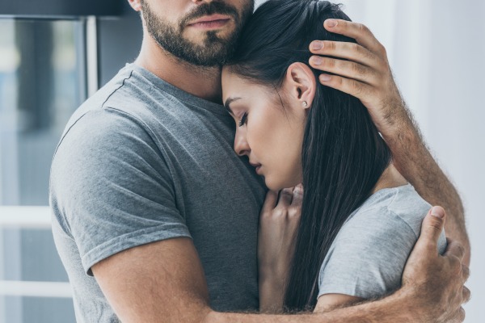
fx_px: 2155
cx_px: 242
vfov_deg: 8.6
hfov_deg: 12.8
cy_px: 162
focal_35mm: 160
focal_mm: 160
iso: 320
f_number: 5
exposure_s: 1/200
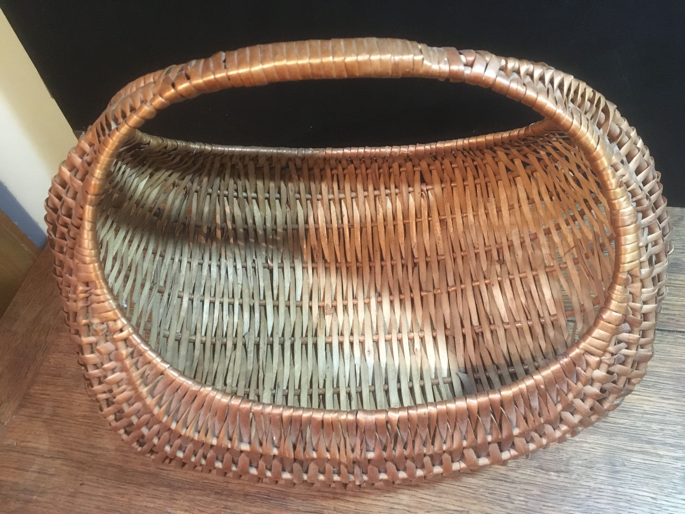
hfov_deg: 61.7
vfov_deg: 48.2
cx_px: 342
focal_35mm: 29
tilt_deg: -51.7
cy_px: 257
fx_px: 574
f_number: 2.2
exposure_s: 1/17
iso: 320
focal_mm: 4.15
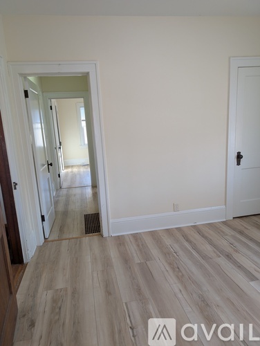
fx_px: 240
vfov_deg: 71.5
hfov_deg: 56.9
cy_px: 173
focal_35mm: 24
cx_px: 130
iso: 213
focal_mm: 6.9
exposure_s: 1/120
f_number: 1.68
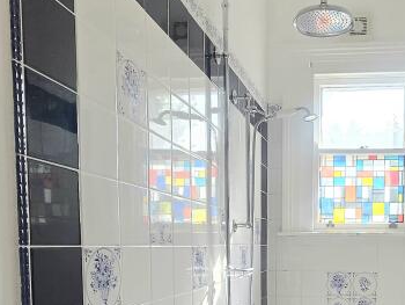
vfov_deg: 35.6
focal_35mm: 38
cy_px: 271
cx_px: 329
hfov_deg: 46.2
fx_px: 445
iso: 100
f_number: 2.2
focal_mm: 1.7
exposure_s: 1/370
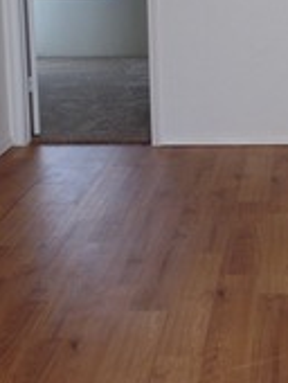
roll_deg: +0.9
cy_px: 59
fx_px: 1029
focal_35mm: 93
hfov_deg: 15.8
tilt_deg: -9.3
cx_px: 223
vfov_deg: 20.7
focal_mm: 4.12
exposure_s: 1/60
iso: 64
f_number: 2.4
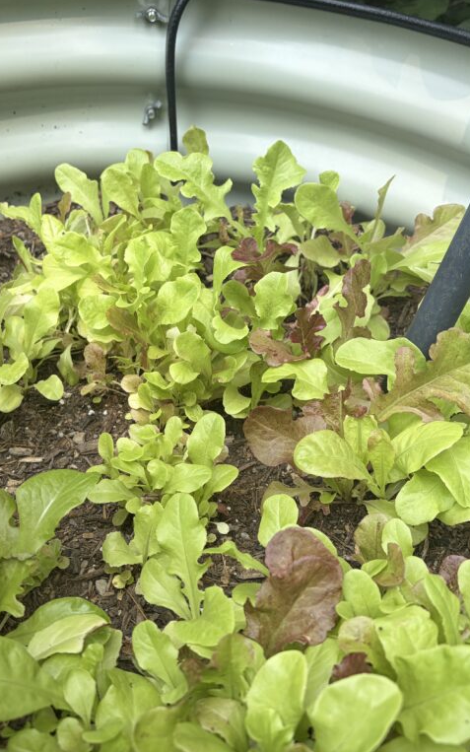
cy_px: 375
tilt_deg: -40.0
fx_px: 758
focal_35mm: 37
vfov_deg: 52.7
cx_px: 213
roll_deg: +0.4
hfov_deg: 34.4
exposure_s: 1/1016
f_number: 1.6
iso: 50
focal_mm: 5.96
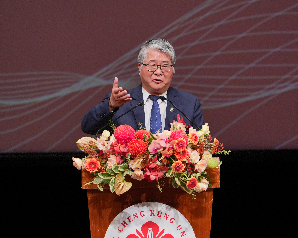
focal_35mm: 301
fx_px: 2655
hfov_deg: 6.4
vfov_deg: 5.1
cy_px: 119
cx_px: 163
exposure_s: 1/400
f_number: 4
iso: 1600
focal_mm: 178
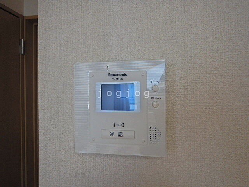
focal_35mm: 24
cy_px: 94
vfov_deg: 56.8
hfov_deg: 71.6
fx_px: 173
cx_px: 124
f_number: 2.8
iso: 125
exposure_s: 1/125
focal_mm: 4.3
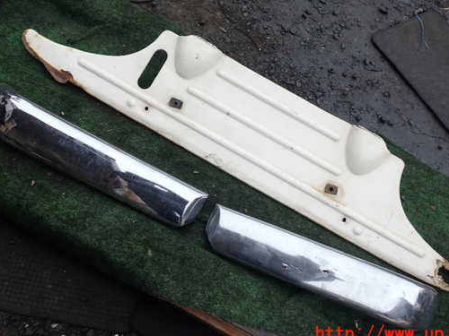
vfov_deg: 39.6
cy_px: 144
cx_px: 249
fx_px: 467
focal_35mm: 36
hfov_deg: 51.3
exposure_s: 1/160
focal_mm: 5.4
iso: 100
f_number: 3.2
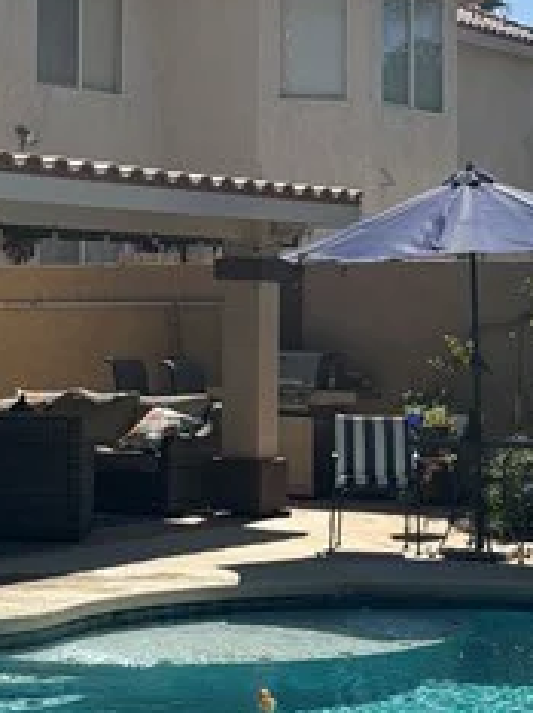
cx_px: 189
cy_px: 131
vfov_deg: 17.1
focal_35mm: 114
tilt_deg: +4.0
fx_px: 2345
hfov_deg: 13.0
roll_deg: -1.2
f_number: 1.6
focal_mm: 5.96
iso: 50
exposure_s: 1/6711
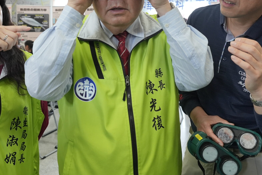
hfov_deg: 44.5
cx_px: 123
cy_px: 53
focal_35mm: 44
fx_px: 320
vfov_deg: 30.2
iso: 1000
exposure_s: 1/100
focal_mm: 18
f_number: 4.5
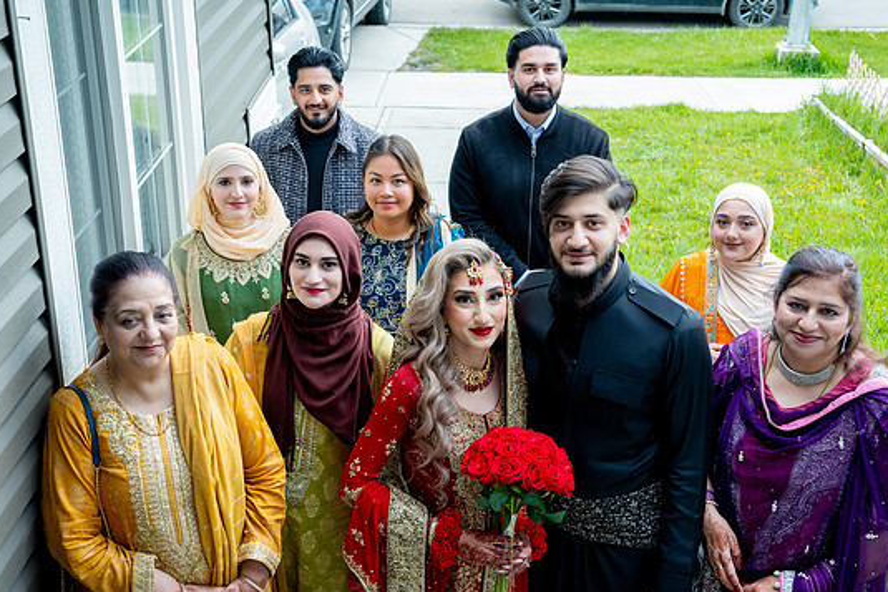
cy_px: 281
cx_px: 471
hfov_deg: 38.9
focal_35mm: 51
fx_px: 1258
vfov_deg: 26.5
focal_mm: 47
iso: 1000
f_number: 7.1
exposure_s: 1/100
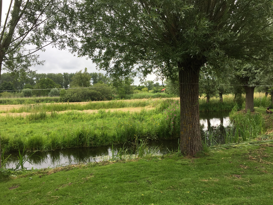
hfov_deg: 61.7
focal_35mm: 29
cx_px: 136
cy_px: 102
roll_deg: +1.6
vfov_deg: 48.2
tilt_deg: -3.4
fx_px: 229
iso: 32
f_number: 2.2
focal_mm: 4.15
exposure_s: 1/501
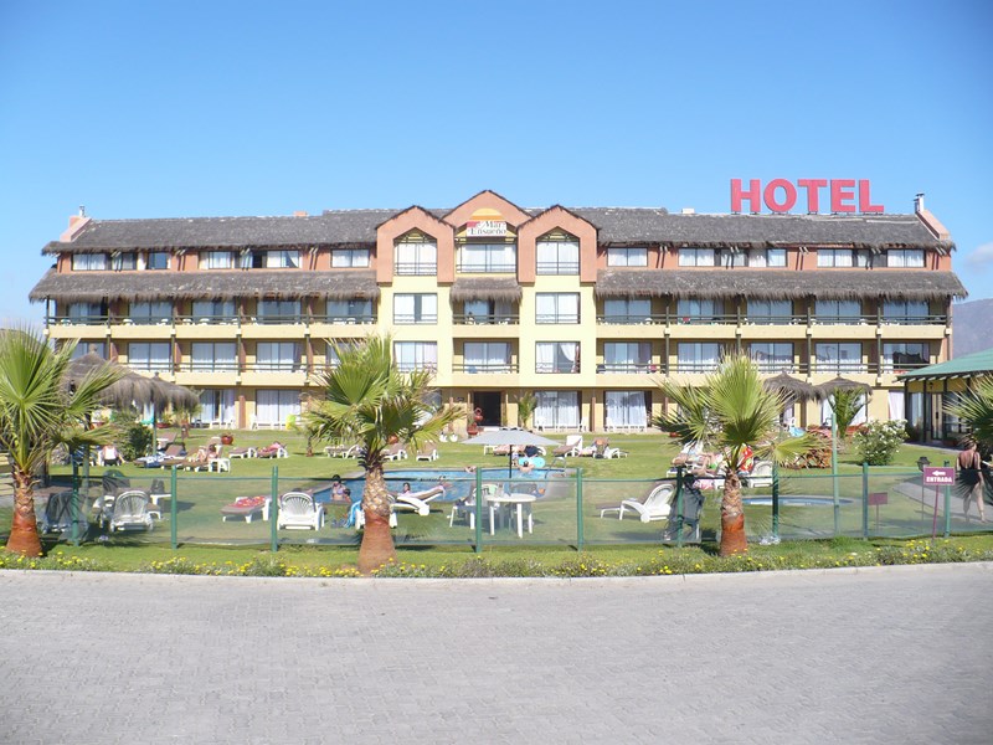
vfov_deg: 38.7
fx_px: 1061
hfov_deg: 50.1
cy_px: 372
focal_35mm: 37
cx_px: 496
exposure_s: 1/160
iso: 100
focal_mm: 6.1
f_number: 8
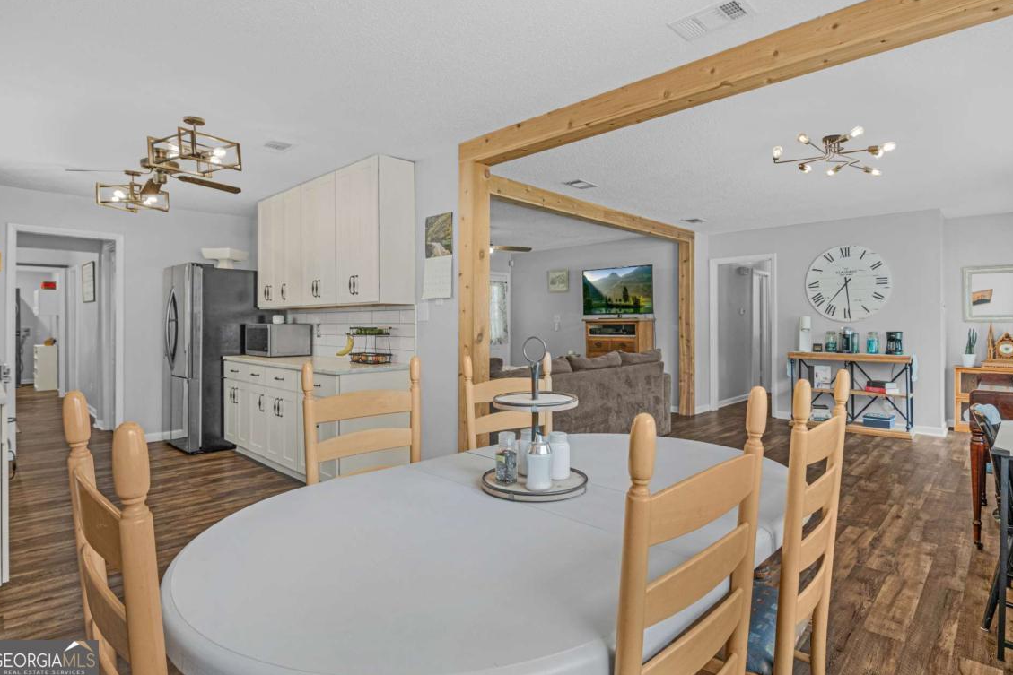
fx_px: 493
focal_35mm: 18
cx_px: 528
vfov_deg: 68.7
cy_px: 317
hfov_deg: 91.5
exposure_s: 1/10
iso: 250
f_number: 7.1
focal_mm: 11
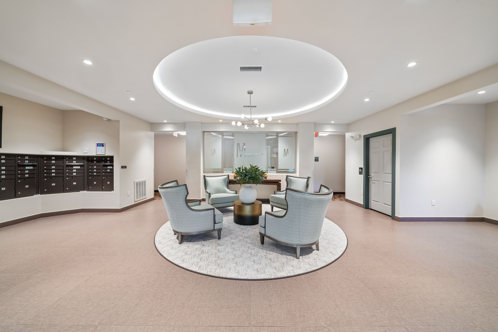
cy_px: 166
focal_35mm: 12
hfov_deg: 112.6
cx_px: 249
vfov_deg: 90.0
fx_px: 166
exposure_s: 1.6
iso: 100
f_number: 11
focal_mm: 12
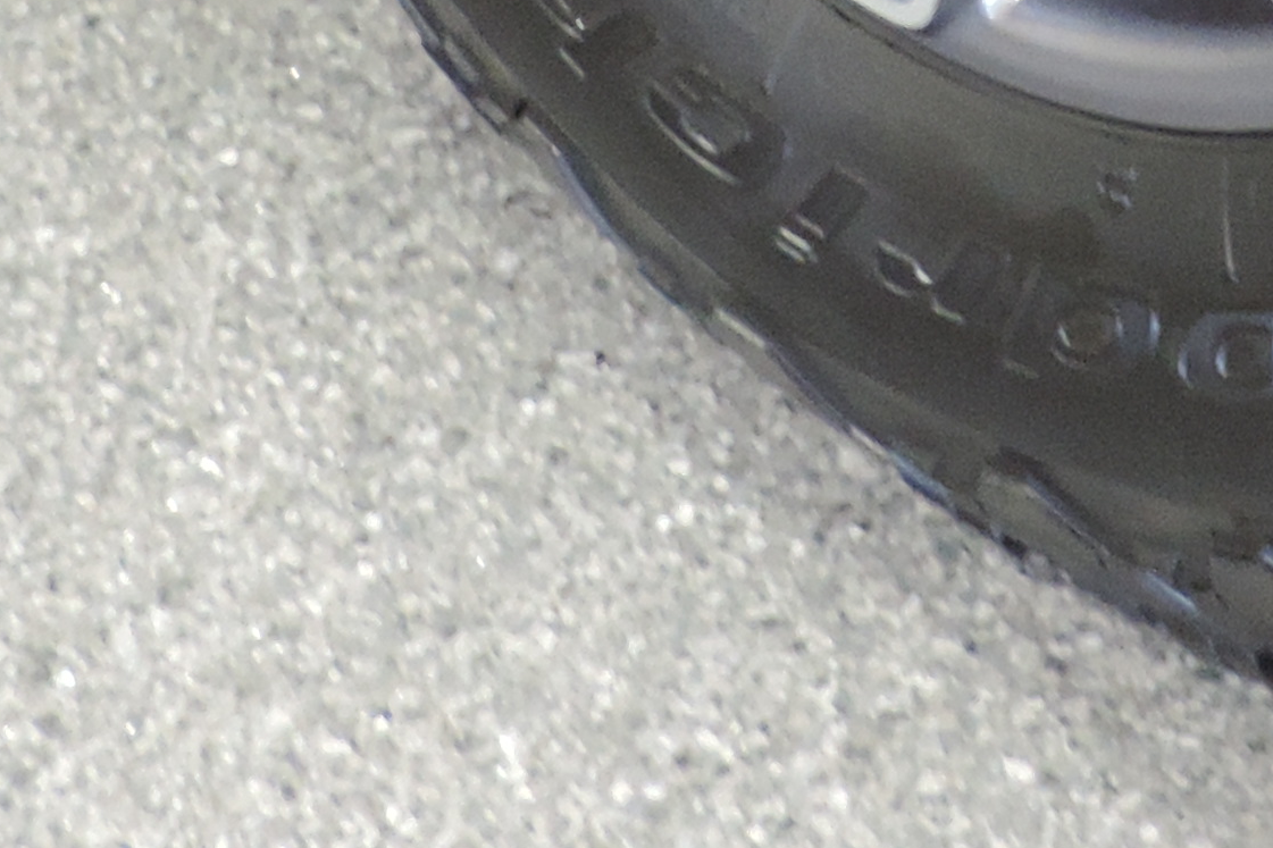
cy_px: -821
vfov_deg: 11.4
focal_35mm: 109
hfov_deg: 18.4
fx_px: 3854
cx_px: 1191
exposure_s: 1/25
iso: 400
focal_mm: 4.3
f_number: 3
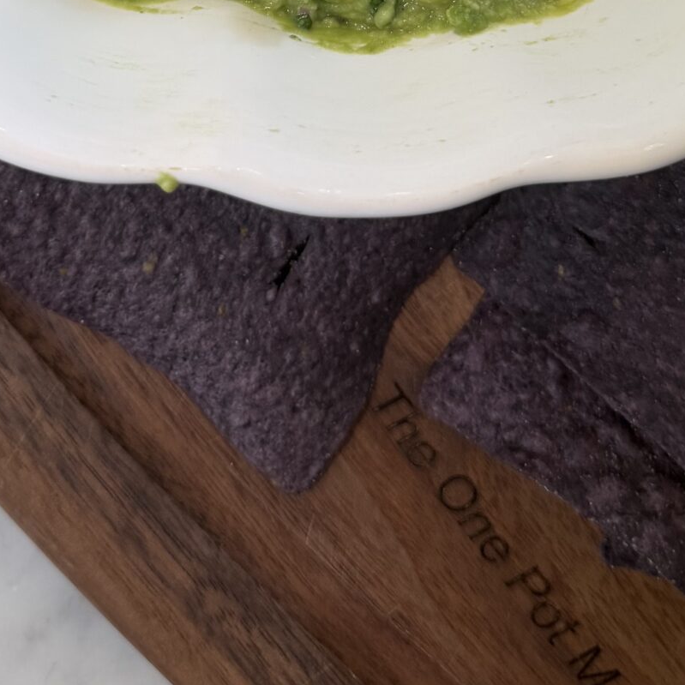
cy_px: -178
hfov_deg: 25.3
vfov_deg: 22.9
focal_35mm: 68
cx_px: 311
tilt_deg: -74.6
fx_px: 1522
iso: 64
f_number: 1.78
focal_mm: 6.76
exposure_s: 1/120
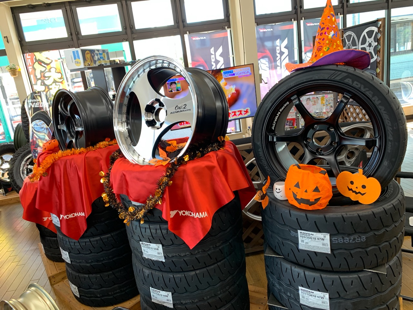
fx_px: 310
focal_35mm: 26
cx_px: 206
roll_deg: +8.3
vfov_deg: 53.1
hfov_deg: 67.3
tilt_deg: -13.0
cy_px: 155
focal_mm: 4.25
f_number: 1.8
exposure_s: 1/64
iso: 100
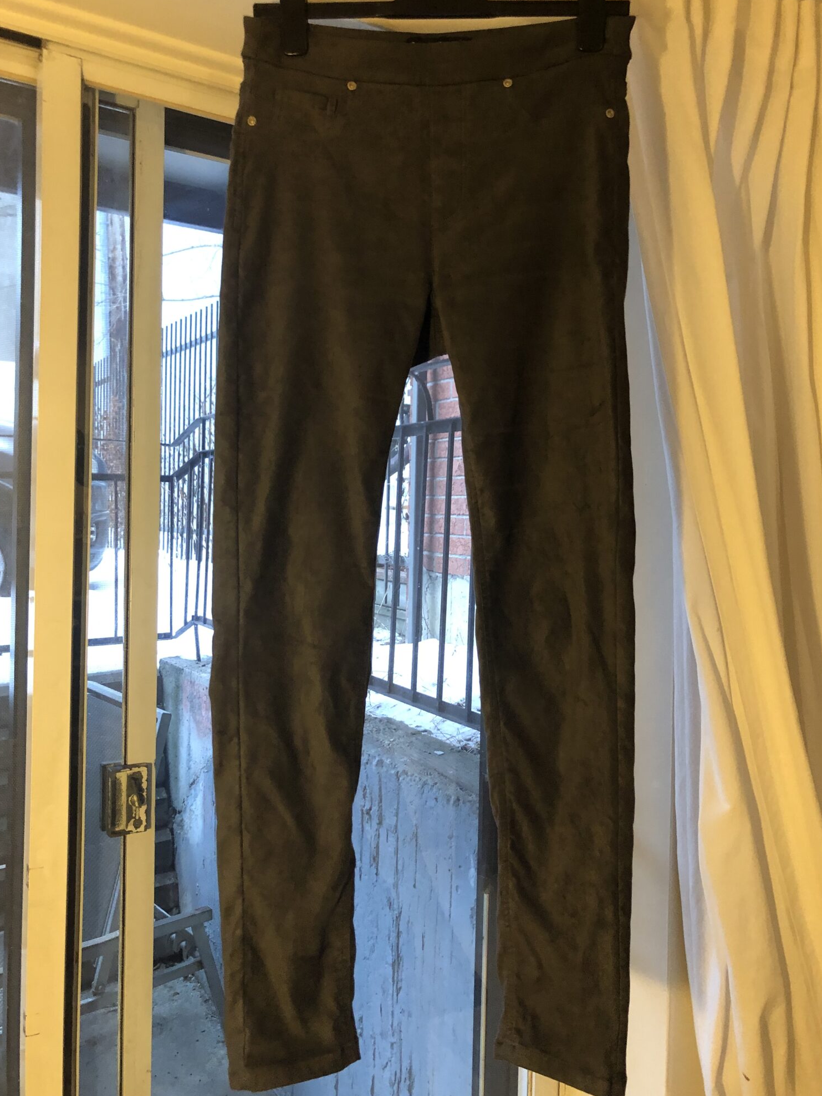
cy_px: 546
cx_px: 411
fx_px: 918
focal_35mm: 29
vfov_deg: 61.7
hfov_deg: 48.2
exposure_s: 1/7
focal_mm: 3.99
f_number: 1.8
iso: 80
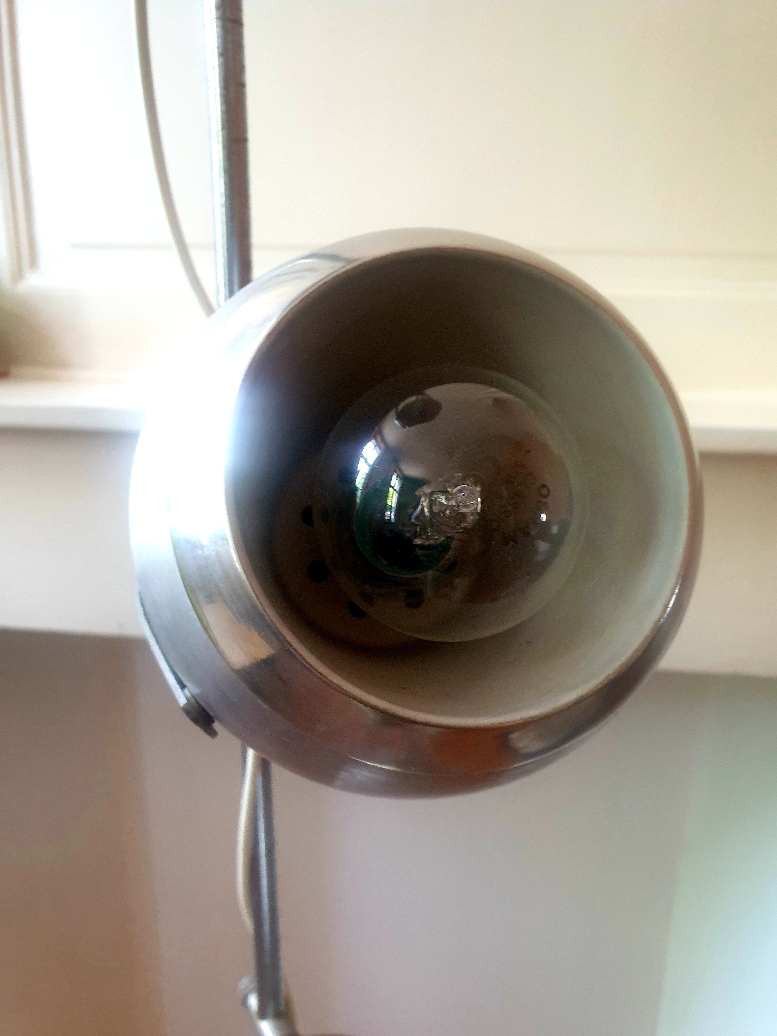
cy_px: 518
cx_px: 388
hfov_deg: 53.1
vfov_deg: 67.3
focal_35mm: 26
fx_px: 778
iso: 250
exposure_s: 1/33
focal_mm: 4.3
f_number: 2.4
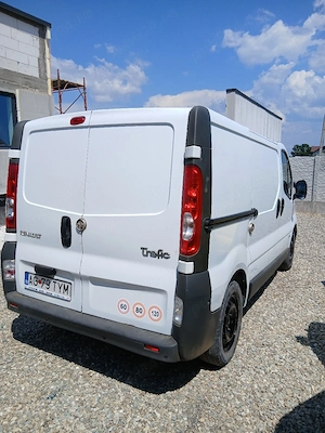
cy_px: 216
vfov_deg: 67.3
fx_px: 325
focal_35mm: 26
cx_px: 162
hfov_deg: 53.1
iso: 20
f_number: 1.8
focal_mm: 3.98
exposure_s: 1/1000
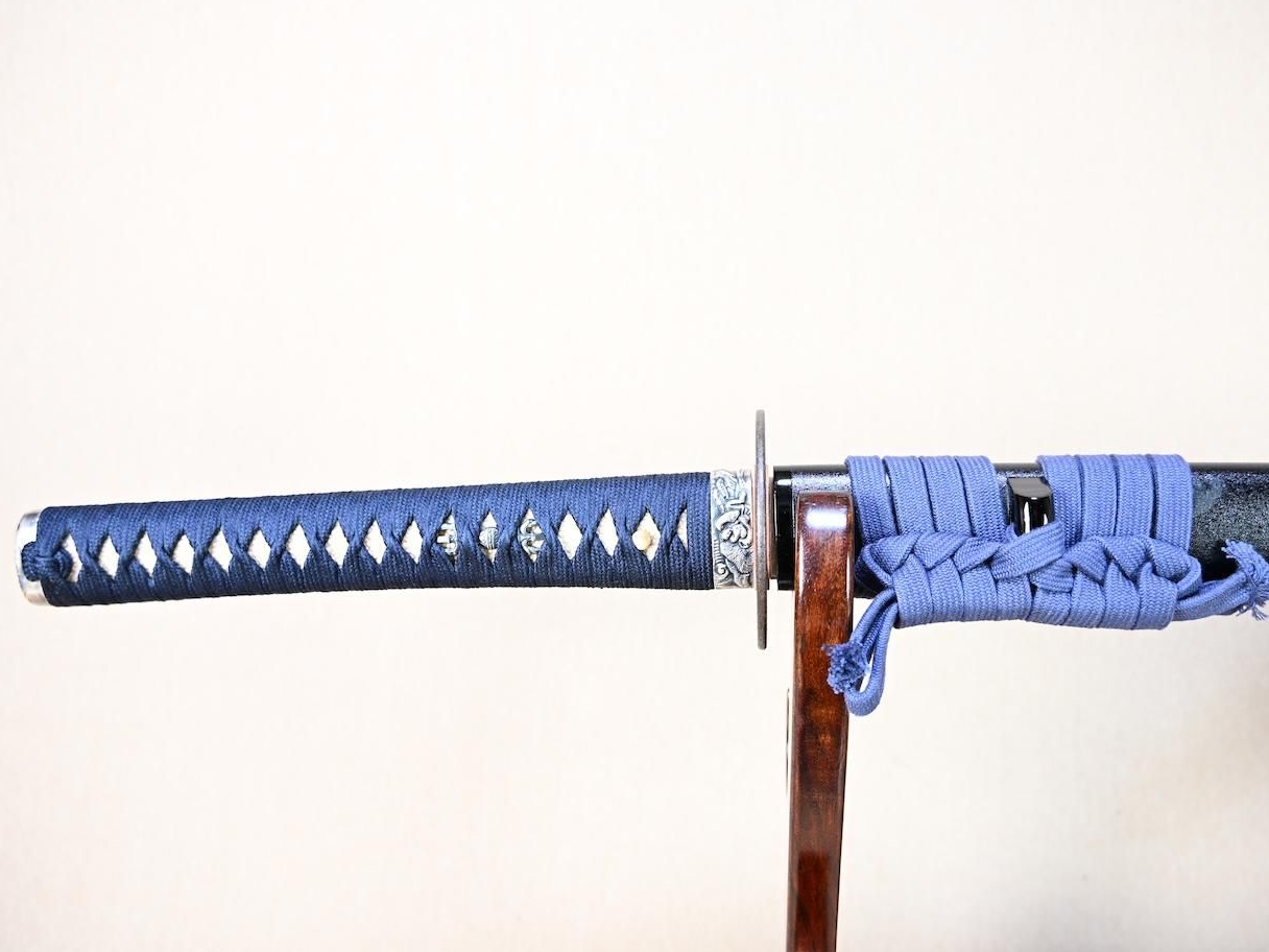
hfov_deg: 57.4
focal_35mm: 32
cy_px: 474
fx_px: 1157
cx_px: 684
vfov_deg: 44.7
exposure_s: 1/2
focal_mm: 19
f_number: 3.5
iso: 100
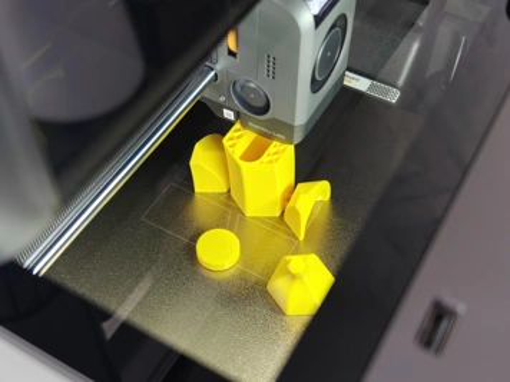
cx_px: 255
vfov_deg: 30.9
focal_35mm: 47
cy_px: 191
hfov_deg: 40.4
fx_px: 692
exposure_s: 1/50
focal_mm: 8.67
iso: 800
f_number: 1.8
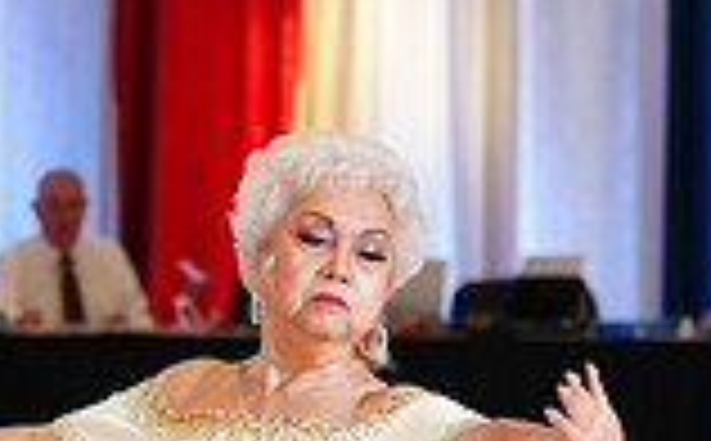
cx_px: 61
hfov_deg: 7.3
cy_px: 630
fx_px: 5588
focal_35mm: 289
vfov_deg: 4.5
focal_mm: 77
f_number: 2.8
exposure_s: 1/400
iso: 1600
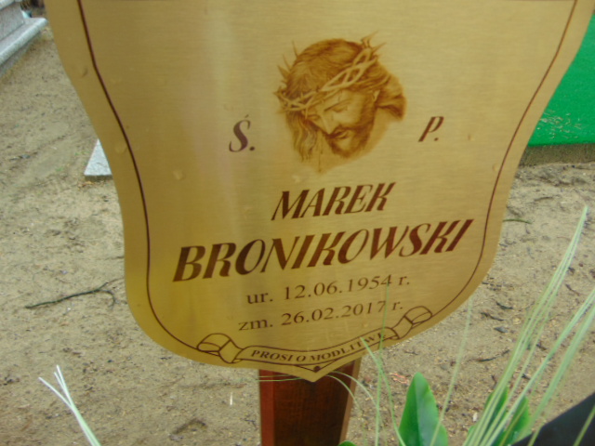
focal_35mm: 25
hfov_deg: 69.4
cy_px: 223
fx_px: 430
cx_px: 298
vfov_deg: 54.9
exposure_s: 1/60
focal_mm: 4.5
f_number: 3
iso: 80
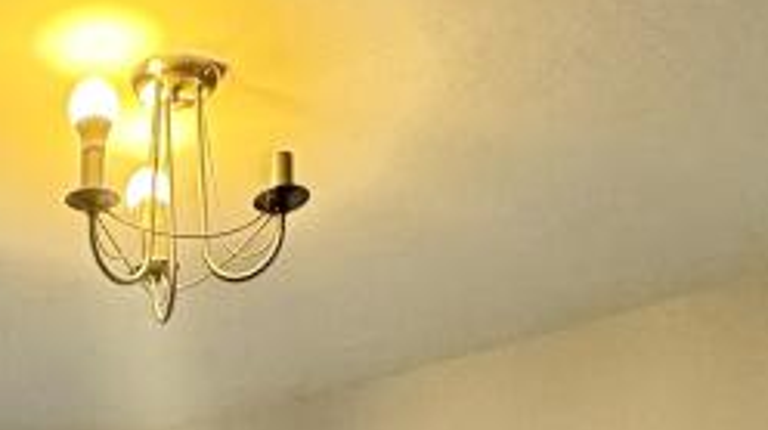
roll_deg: -1.0
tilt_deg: -11.5
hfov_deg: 30.9
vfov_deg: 13.5
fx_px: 1282
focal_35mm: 63
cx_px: -3
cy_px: 1049
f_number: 2.2
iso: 160
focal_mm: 2.22
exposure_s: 1/100
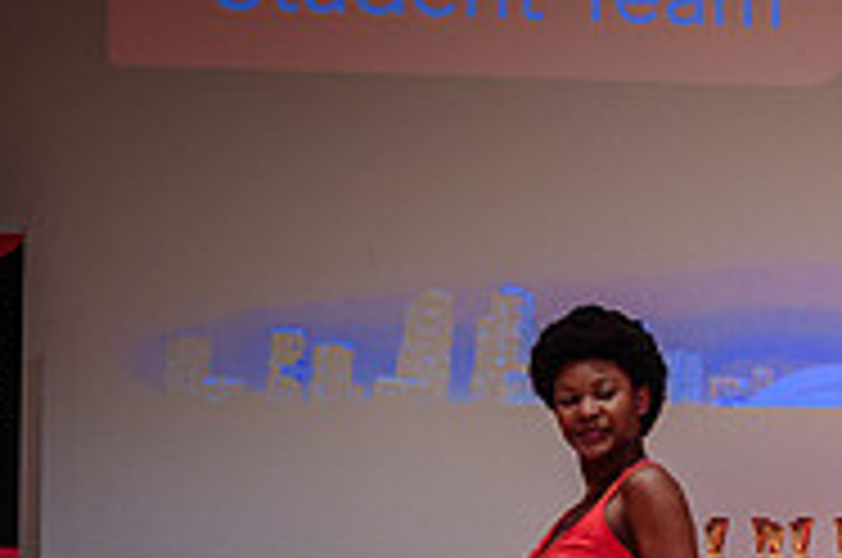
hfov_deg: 14.5
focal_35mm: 130
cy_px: 505
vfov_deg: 10.5
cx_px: 1336
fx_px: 3035
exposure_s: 1/400
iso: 1600
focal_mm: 38
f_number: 2.8
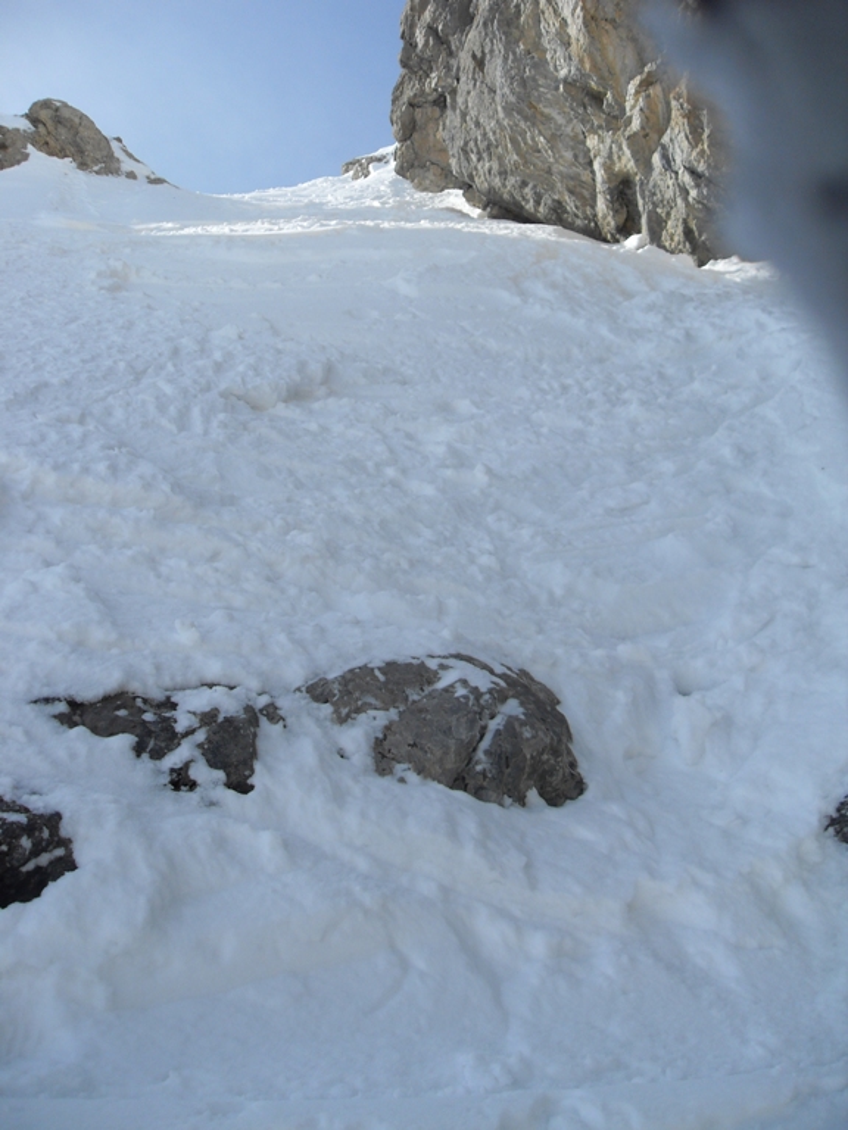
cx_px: 424
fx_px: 1143
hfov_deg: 40.7
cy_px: 565
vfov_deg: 52.6
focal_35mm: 35
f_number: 7
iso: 80
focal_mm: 6.3
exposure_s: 1/250
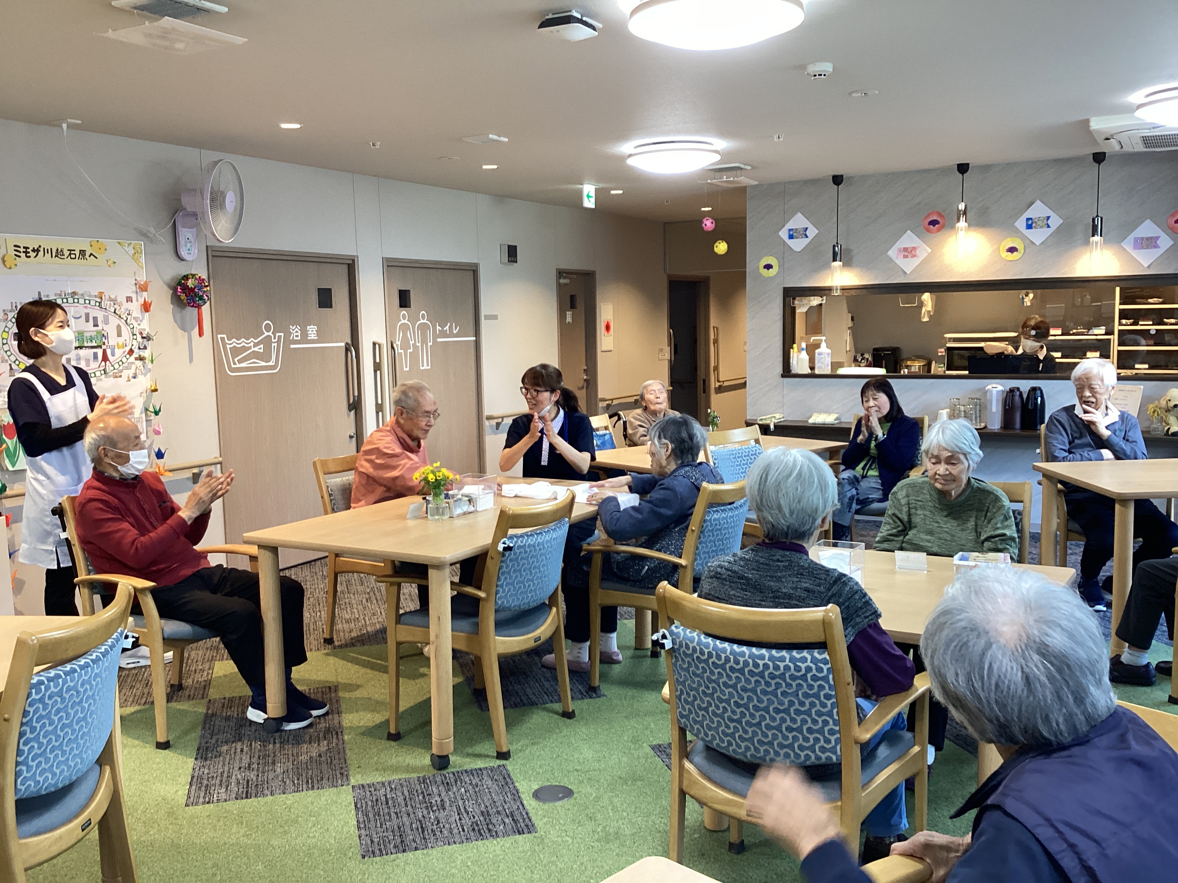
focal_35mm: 31
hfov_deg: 58.4
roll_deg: +1.3
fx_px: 1055
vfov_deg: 45.4
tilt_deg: -7.2
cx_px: 589
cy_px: 442
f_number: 2.4
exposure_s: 1/50
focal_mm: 3.3
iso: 125
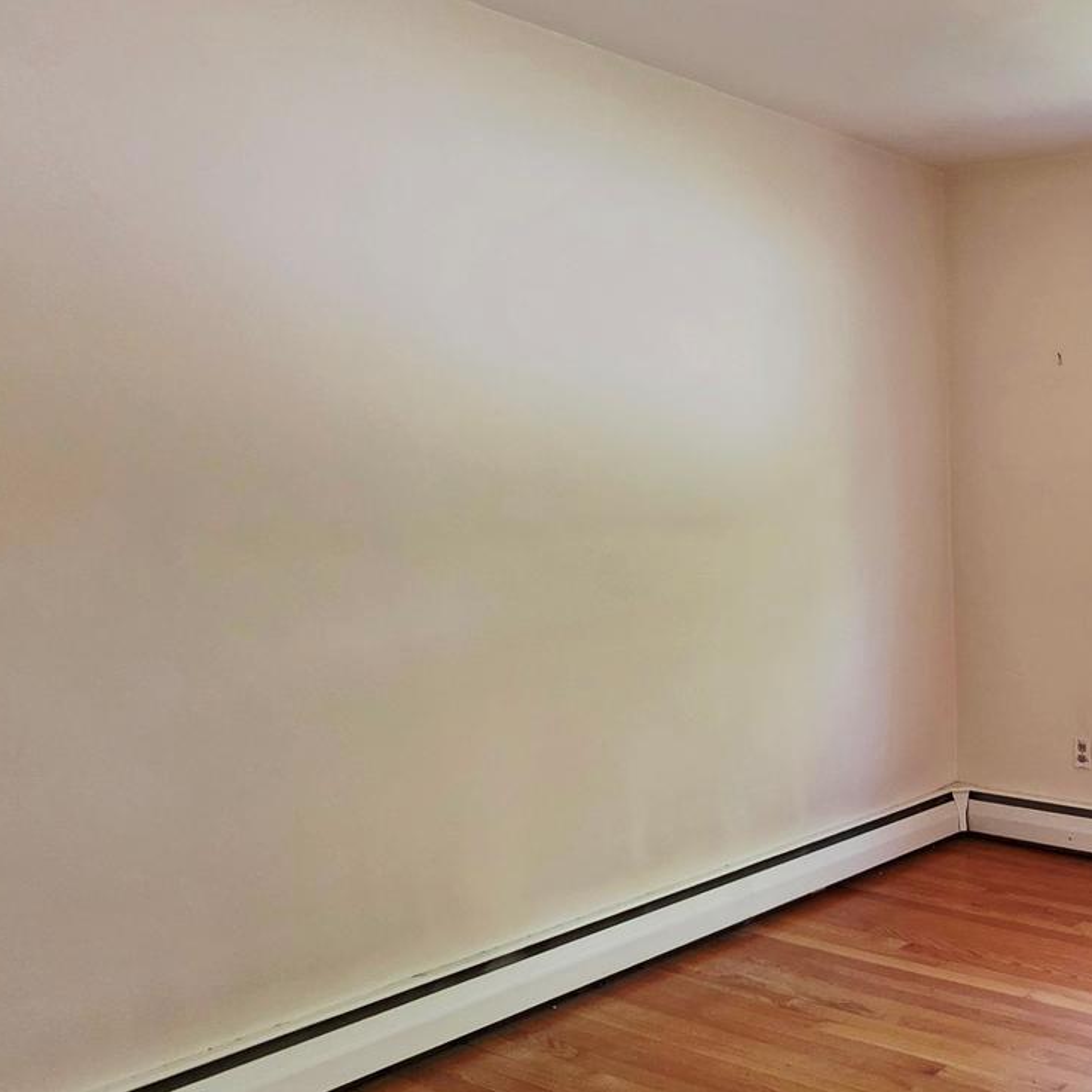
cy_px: 735
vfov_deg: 50.1
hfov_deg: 41.1
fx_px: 1142
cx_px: 1196
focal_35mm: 32
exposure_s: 1/60.2
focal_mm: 2.2
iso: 160
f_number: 1.9
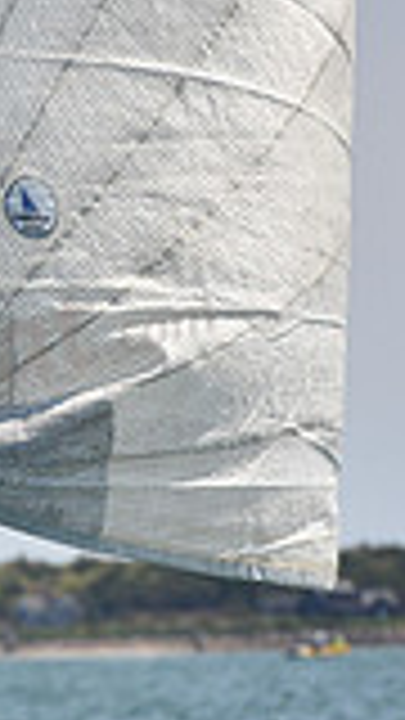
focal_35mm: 720
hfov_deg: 1.7
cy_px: 677
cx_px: -648
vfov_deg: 3.0
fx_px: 13746
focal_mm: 190
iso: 320
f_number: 5.6
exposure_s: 1/800
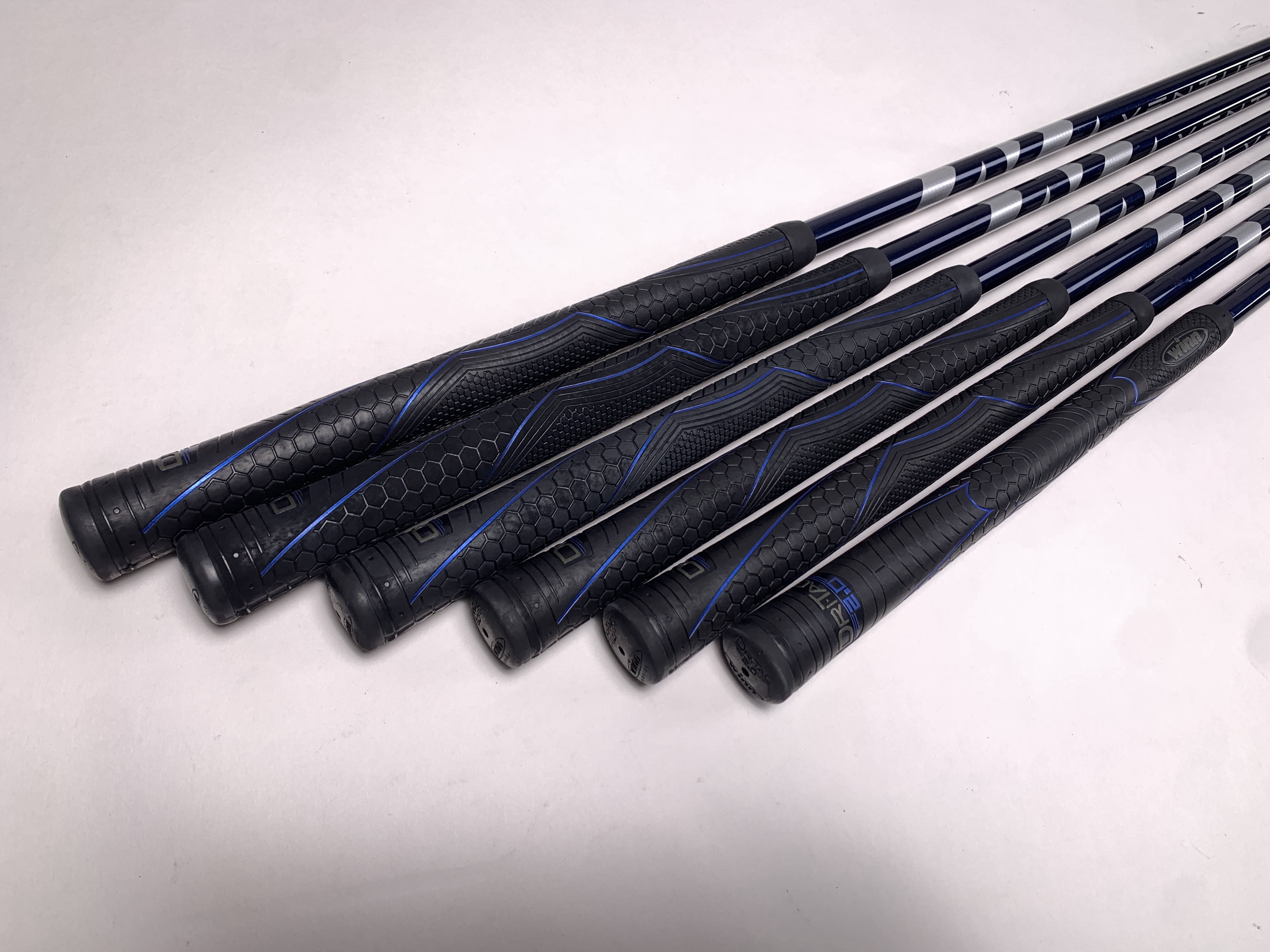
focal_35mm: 26
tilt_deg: -63.6
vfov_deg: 53.1
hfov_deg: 67.3
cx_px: 635
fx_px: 954
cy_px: 476
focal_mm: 4.25
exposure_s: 1/126
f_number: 1.8
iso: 25
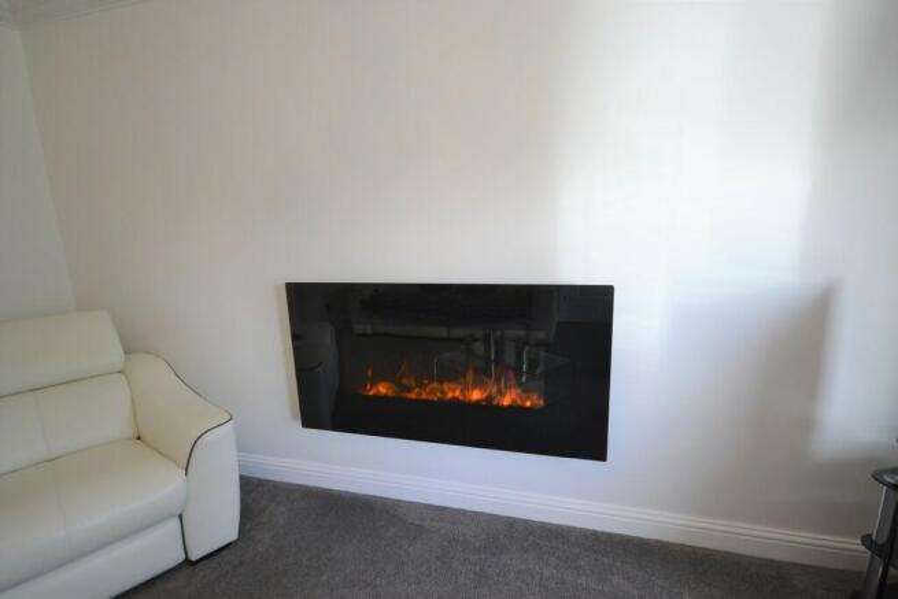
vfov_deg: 69.7
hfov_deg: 92.4
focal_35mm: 17
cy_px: 300
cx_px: 449
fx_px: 430
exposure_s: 1/60
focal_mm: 11.5
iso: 400
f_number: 4.2
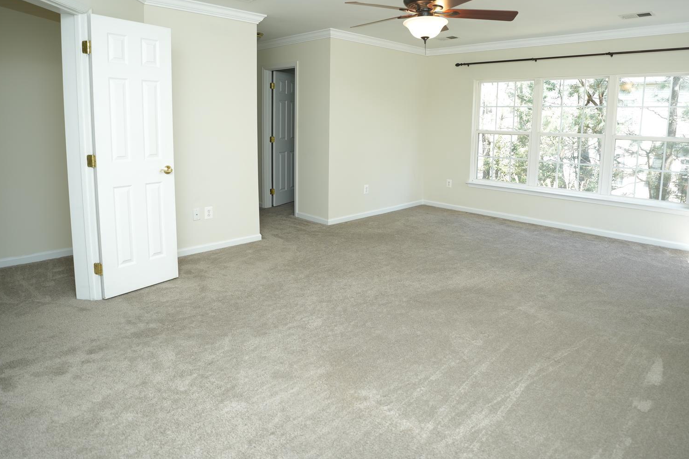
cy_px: 171
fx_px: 421
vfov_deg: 56.5
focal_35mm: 22
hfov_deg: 78.5
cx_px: 358
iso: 100
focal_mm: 16
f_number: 2.8
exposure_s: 1/60
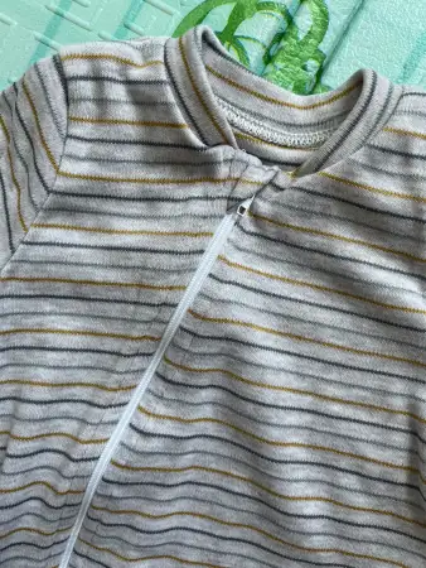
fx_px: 426
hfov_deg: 53.1
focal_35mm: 26
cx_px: 213
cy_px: 284
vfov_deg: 67.3
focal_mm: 5.1
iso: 100
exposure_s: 1/122
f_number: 1.6
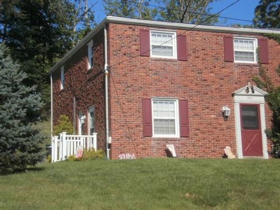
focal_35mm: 64
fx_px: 518
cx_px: 140
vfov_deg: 22.9
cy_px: 105
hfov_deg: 30.3
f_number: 13
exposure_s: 1/125
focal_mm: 11.3
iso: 100
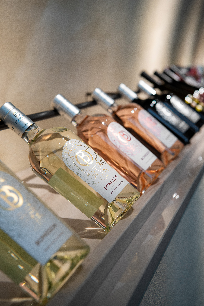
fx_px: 509
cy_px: 153
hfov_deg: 22.6
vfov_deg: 33.4
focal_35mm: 60
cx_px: 102
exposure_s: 1/25
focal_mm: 60
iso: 500
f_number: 5.6
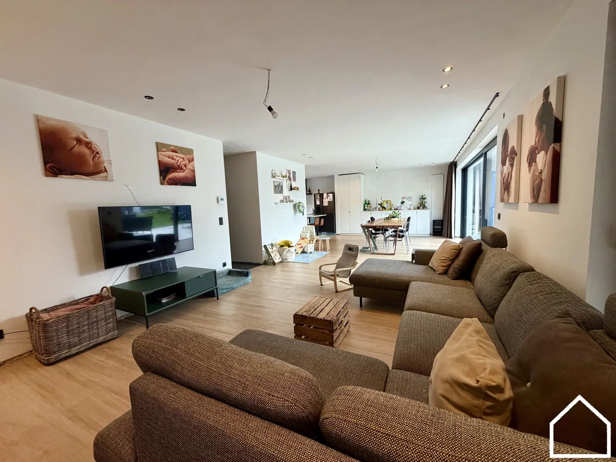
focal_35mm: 14
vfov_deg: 85.7
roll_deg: +2.3
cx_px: 308
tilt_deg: -5.8
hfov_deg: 102.1
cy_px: 231
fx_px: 249
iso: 320
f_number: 2.2
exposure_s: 1/100
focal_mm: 2.22
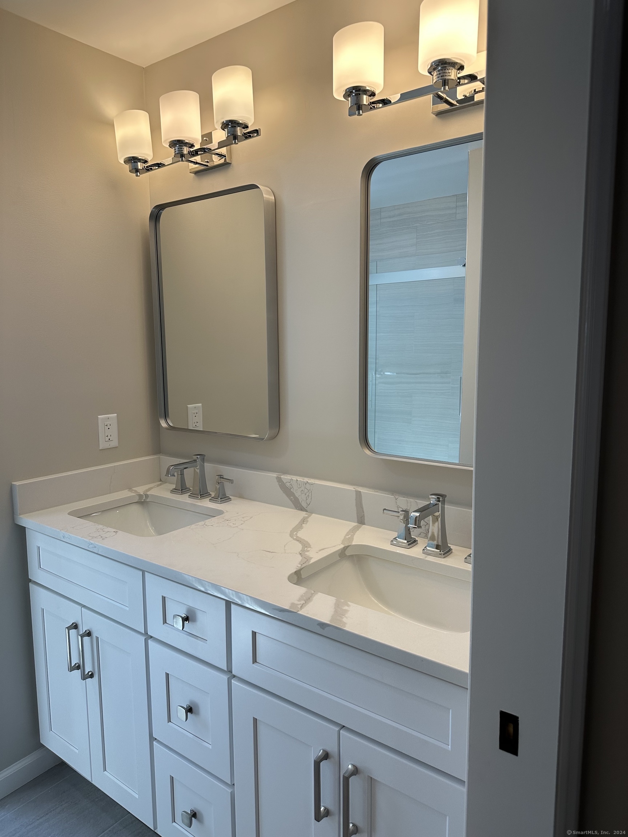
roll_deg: -0.7
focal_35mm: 24
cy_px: 418
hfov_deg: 56.8
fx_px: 581
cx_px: 314
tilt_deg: -6.6
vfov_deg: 71.6
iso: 80
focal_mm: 6.86
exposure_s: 1/329
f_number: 1.78
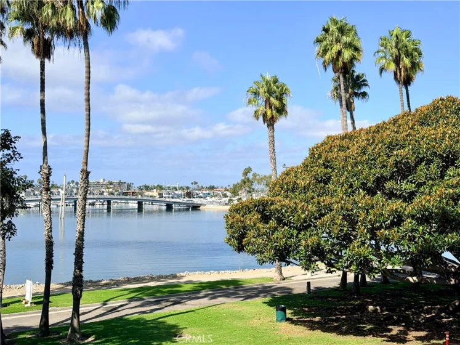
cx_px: 230
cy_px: 172
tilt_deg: +1.3
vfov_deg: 30.3
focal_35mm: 48
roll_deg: +0.2
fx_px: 638
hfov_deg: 39.7
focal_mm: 6.76
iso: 64
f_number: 1.78
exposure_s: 1/6024
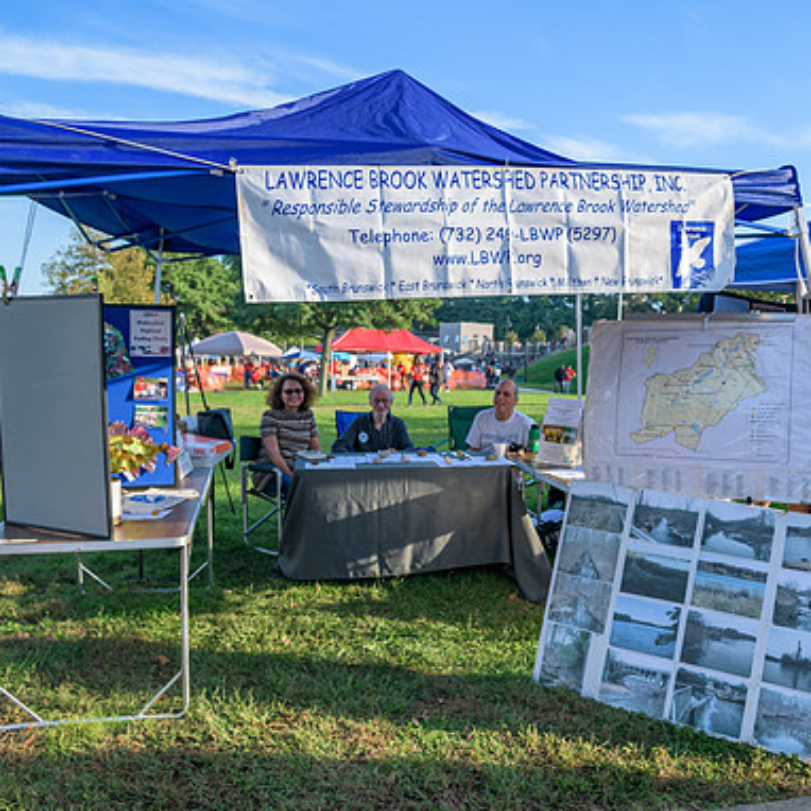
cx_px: 448
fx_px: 822
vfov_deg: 52.5
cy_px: 409
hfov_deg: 52.4
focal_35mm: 31
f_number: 4
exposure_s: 1/200
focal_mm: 24
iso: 125
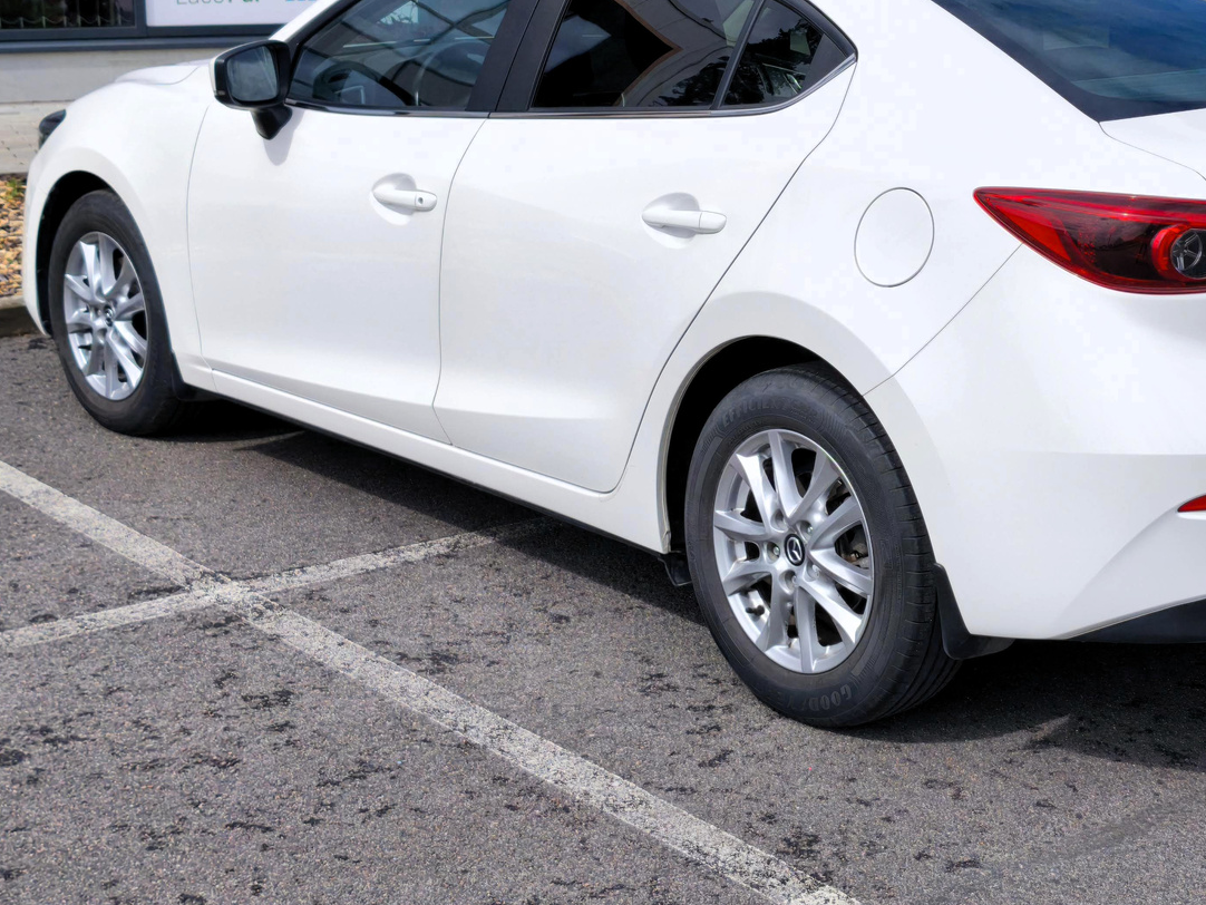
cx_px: 839
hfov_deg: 28.3
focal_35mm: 68
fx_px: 2370
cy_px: 291
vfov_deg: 21.5
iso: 50
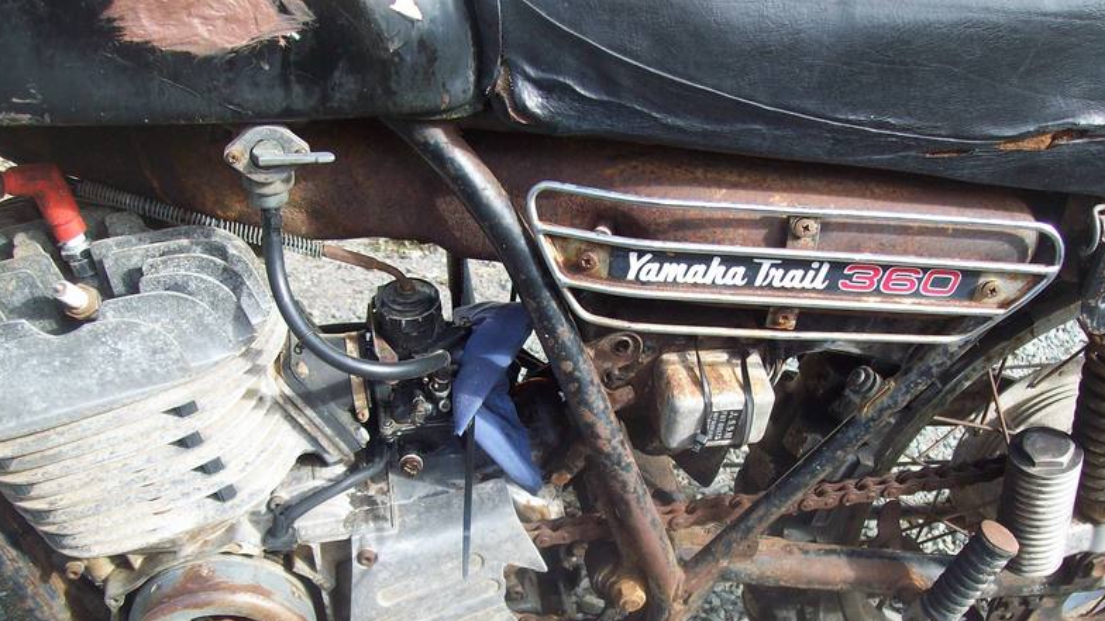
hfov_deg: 50.5
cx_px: 554
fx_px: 1172
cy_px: 421
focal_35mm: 40
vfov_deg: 29.5
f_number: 2.7
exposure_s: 1/245
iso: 80
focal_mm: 6
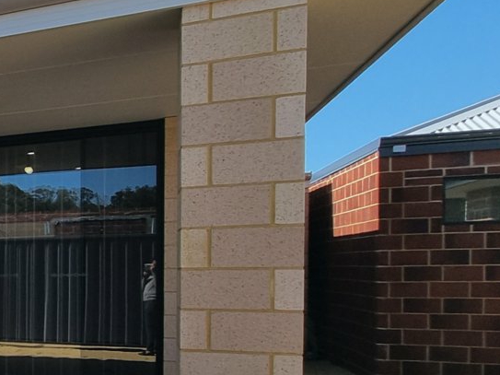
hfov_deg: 23.4
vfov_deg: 31.1
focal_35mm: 46
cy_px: 272
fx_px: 664
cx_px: -373
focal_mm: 2.2
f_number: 2.2
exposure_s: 1/1596
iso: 50
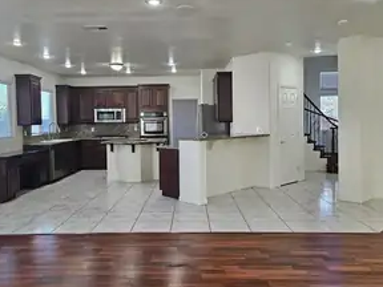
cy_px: 129
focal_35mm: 32
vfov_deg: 44.1
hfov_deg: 56.8
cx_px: 177
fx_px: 354
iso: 200
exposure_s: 1/120
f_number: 1.8
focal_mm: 5.4
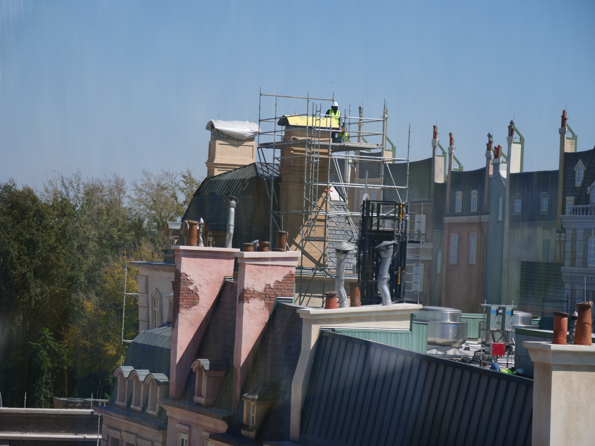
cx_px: 298
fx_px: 2063
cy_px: 223
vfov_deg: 12.3
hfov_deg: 16.4
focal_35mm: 120
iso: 200
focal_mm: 60
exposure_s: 1/640
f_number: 4
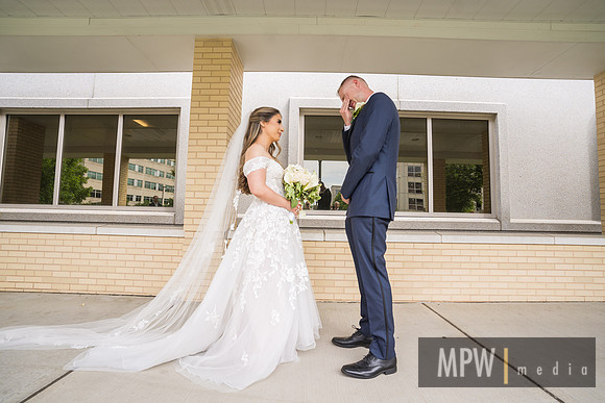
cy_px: 202
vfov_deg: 70.5
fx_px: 286
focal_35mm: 17
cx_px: 302
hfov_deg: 93.3
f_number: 2.8
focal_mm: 17
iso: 100
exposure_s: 1/200
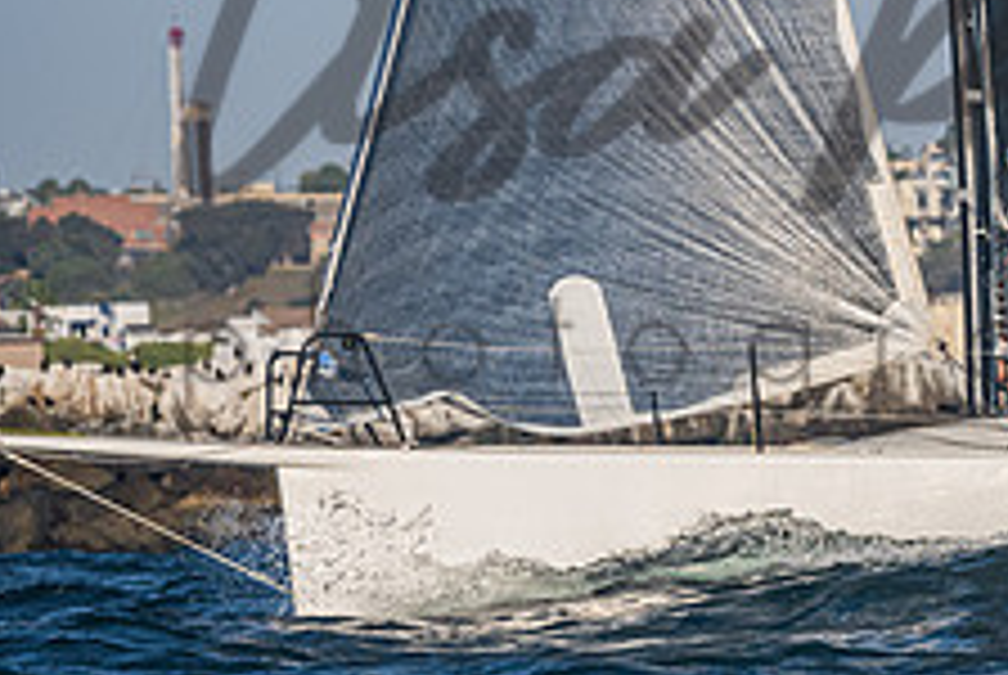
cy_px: -87
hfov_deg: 2.8
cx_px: 1265
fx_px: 20579
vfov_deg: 1.9
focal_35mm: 734
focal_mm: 250
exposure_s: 1/3200
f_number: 6.3
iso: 400
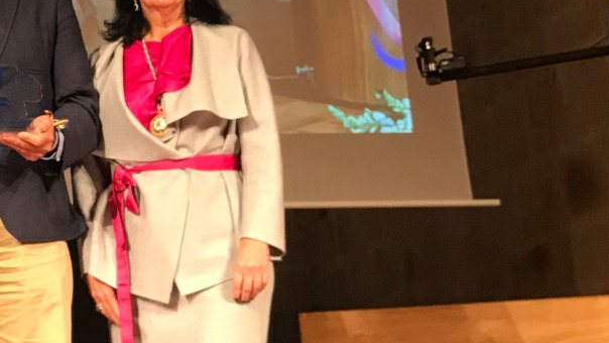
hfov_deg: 20.5
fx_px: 1567
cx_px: -129
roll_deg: +0.3
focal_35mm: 97
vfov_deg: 12.4
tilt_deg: +15.7
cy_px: 68
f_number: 1.8
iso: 40
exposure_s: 1/17
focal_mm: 3.99
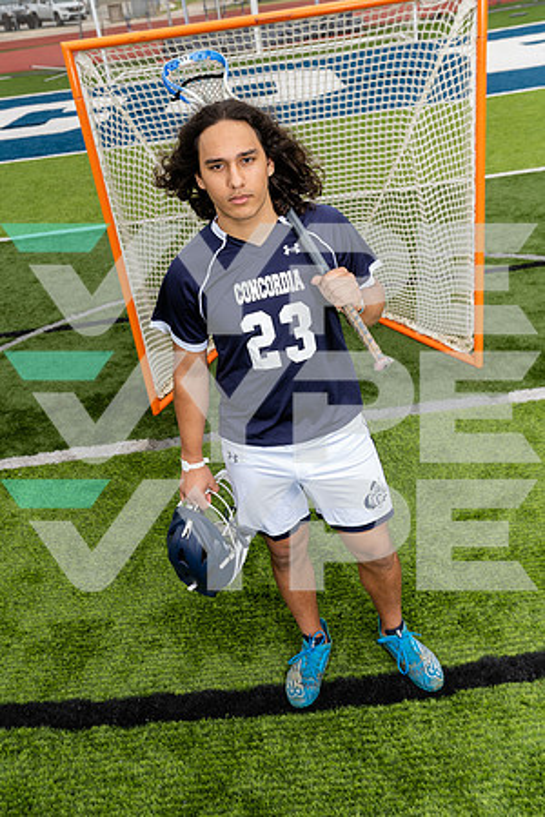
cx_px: 272
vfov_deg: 51.9
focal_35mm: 37
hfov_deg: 35.9
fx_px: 840
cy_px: 408
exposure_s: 1/250
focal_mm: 37
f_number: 7.1
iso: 250
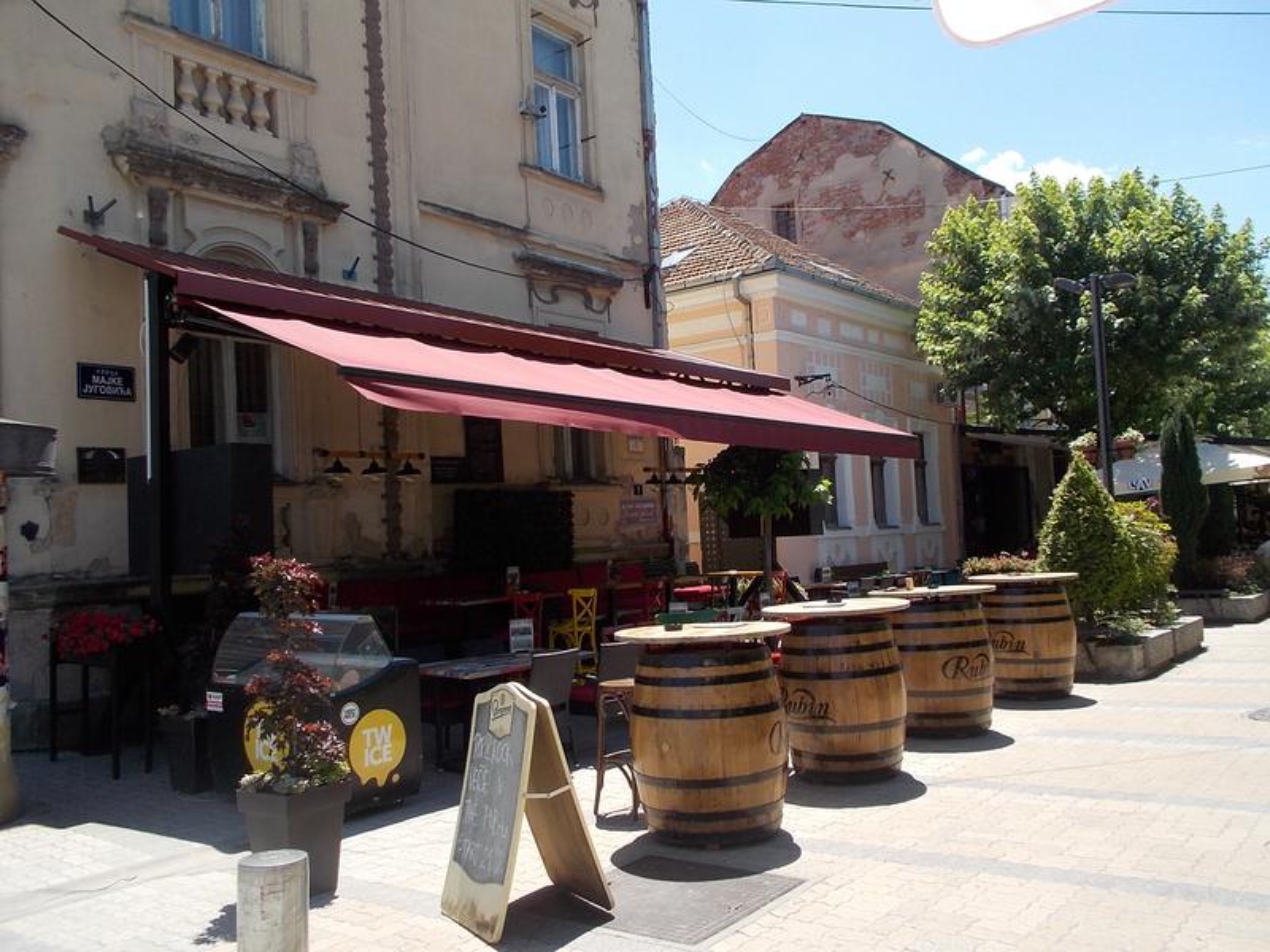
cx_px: 635
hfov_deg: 61.7
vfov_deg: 48.2
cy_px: 476
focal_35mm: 29
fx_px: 1064
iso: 80
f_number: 3.3
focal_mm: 4.1
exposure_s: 1/500
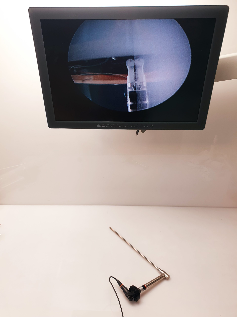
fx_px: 237
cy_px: 158
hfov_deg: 53.1
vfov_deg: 67.3
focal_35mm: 26
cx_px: 118
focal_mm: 4.3
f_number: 2.4
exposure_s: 1/50
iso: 64
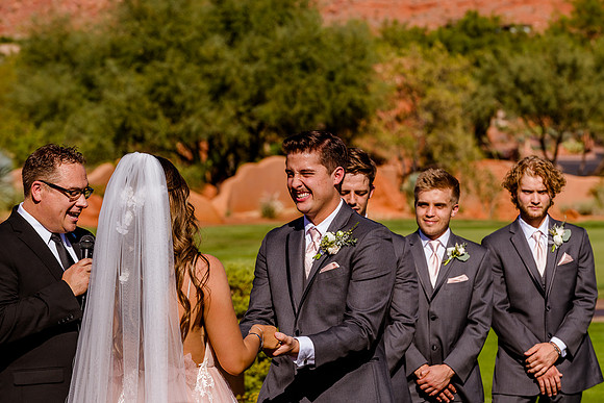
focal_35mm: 163
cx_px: 299
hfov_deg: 12.6
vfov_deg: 8.4
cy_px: 212
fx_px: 2734
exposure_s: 1/800
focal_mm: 155
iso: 200
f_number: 7.1
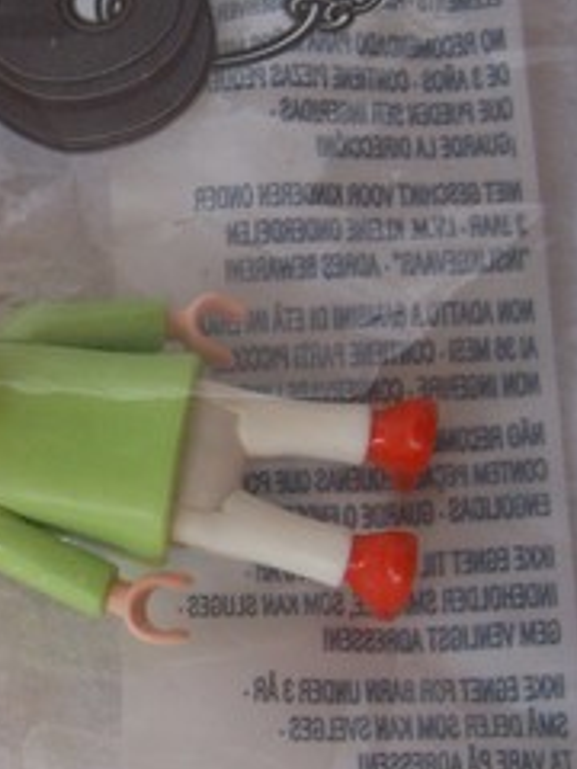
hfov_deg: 18.5
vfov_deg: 25.0
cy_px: 388
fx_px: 1734
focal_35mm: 78
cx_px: 38
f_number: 3.5
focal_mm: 6.6
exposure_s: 1/60
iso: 100
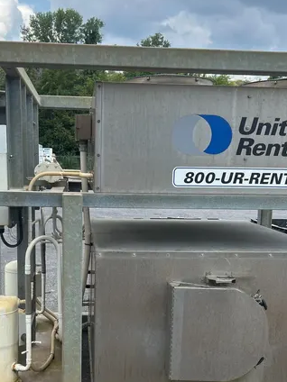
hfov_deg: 32.1
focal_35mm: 45
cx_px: 122
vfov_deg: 41.7
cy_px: 241
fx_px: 497
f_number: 1.5
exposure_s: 1/1934
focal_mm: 5.7
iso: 50
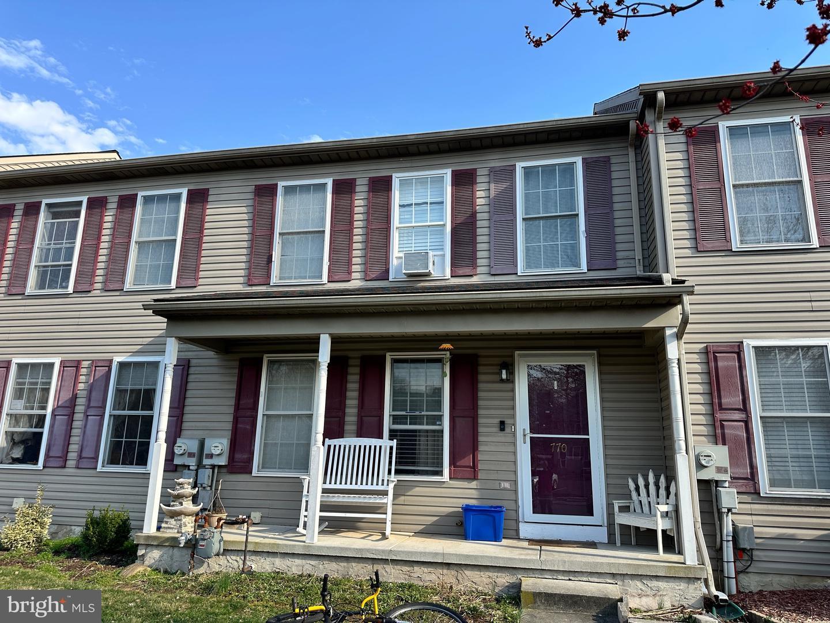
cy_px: 312
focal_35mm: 24
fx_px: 575
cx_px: 415
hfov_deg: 71.6
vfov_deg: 56.8
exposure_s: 1/1613
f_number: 1.78
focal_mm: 6.86
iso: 80
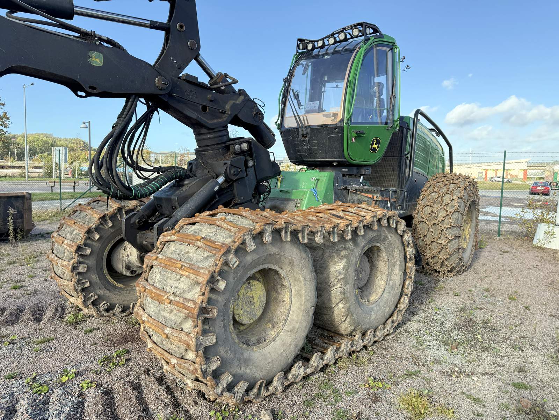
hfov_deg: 71.6
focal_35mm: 24
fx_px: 388
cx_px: 280
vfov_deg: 56.8
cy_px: 210
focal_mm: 6.76
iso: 100
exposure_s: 1/1689
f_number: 1.78
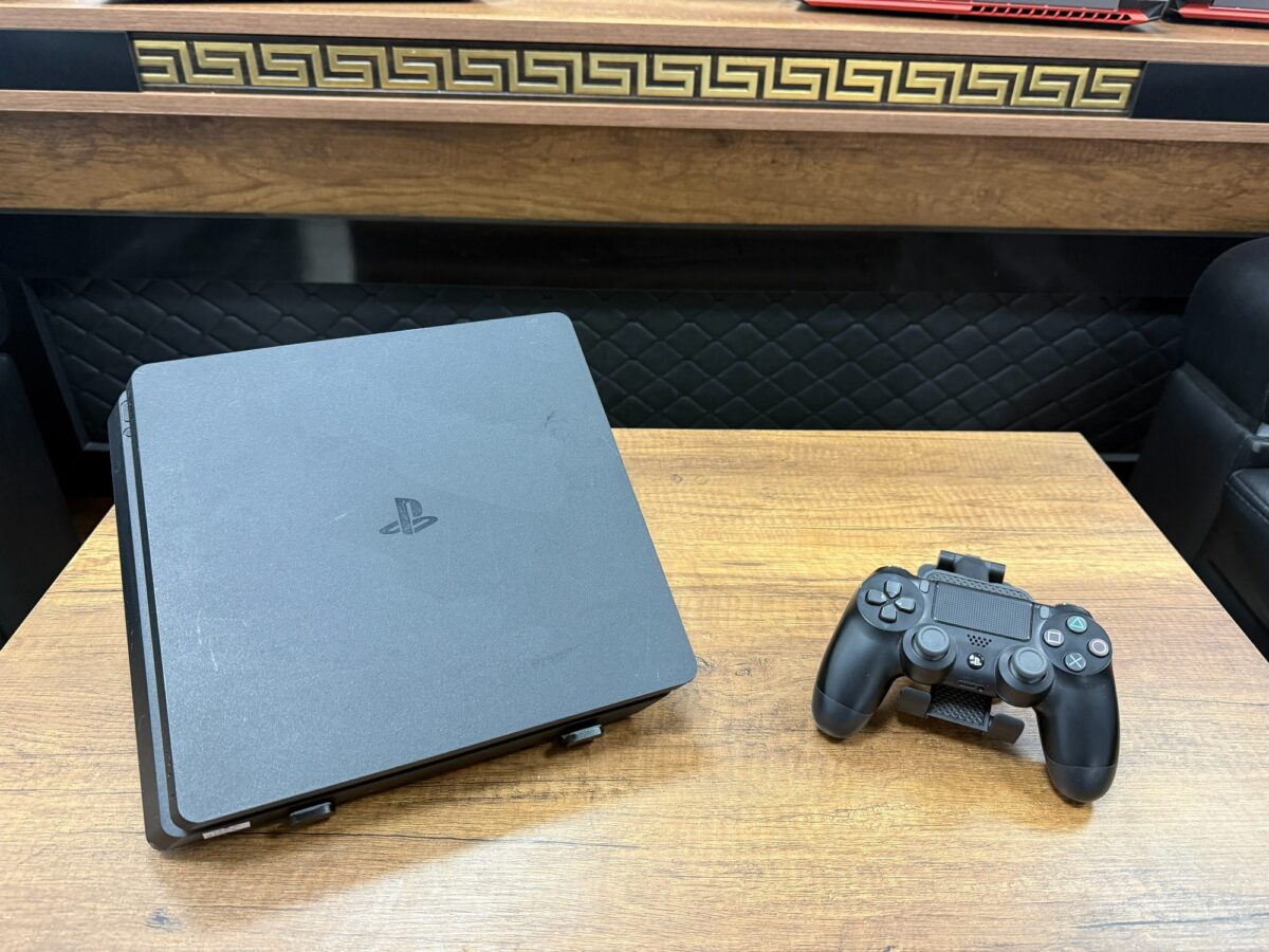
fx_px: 880
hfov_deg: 71.6
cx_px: 634
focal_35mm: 24
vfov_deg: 56.8
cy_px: 476
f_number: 1.78
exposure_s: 1/50
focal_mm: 6.76
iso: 320
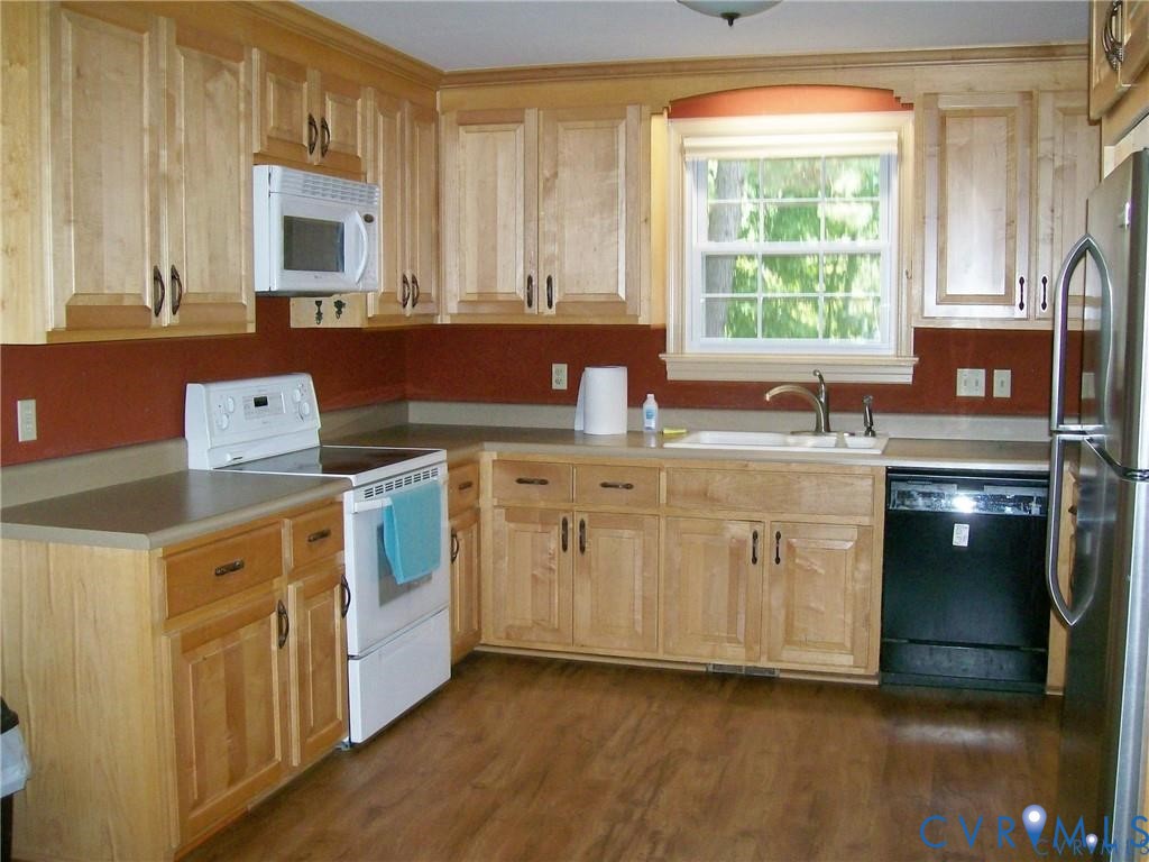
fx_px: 1195
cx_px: 574
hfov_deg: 51.4
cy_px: 431
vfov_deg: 39.7
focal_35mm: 36
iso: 140
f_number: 2.7
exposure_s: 1/64
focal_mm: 6
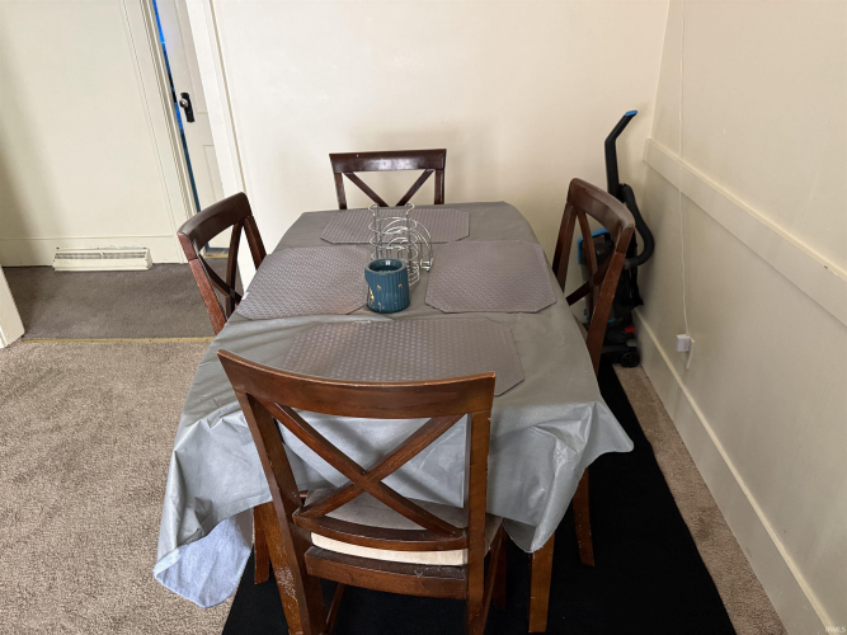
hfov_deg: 71.6
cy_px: 318
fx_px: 587
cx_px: 424
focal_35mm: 24
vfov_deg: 56.8
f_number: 1.78
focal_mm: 6.76
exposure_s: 1/60
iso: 640
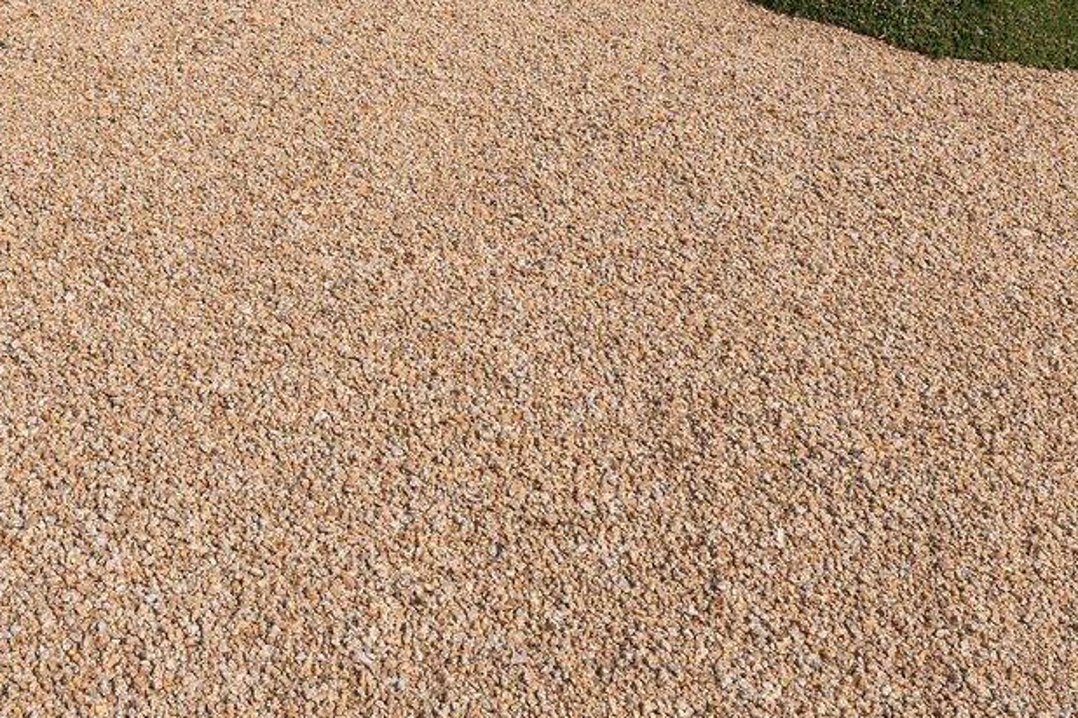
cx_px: 171
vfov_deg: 22.0
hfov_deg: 34.4
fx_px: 1666
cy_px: -205
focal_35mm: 56
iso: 400
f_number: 8
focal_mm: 16.8
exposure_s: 1/500
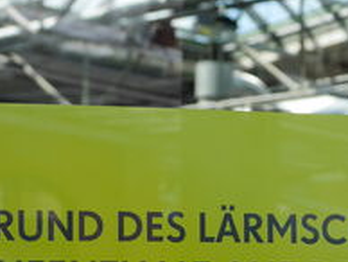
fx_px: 1530
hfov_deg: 12.9
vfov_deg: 9.5
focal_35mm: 152
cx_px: 273
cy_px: 380
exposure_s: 1/200
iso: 200
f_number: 6.3
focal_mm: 23
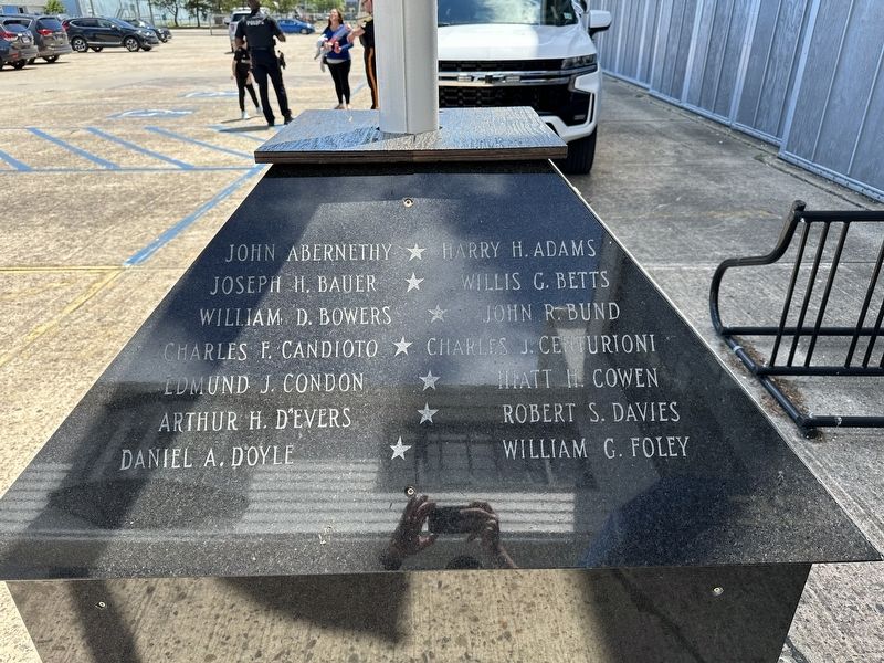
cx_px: 442
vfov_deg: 56.8
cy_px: 332
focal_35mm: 24
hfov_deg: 71.6
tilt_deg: -26.4
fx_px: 613
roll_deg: +1.6
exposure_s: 1/1339
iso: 80
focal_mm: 6.86
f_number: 1.78
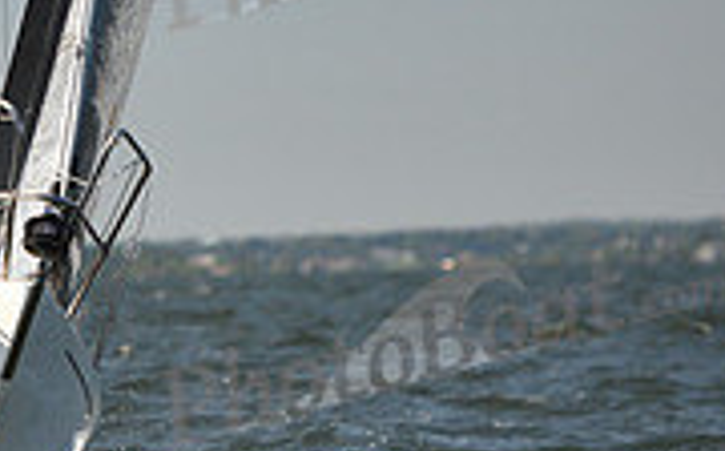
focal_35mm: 494
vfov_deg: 2.7
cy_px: 191
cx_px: -44
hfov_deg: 4.3
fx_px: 9749
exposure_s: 1/1600
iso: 250
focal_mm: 150
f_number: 2.8
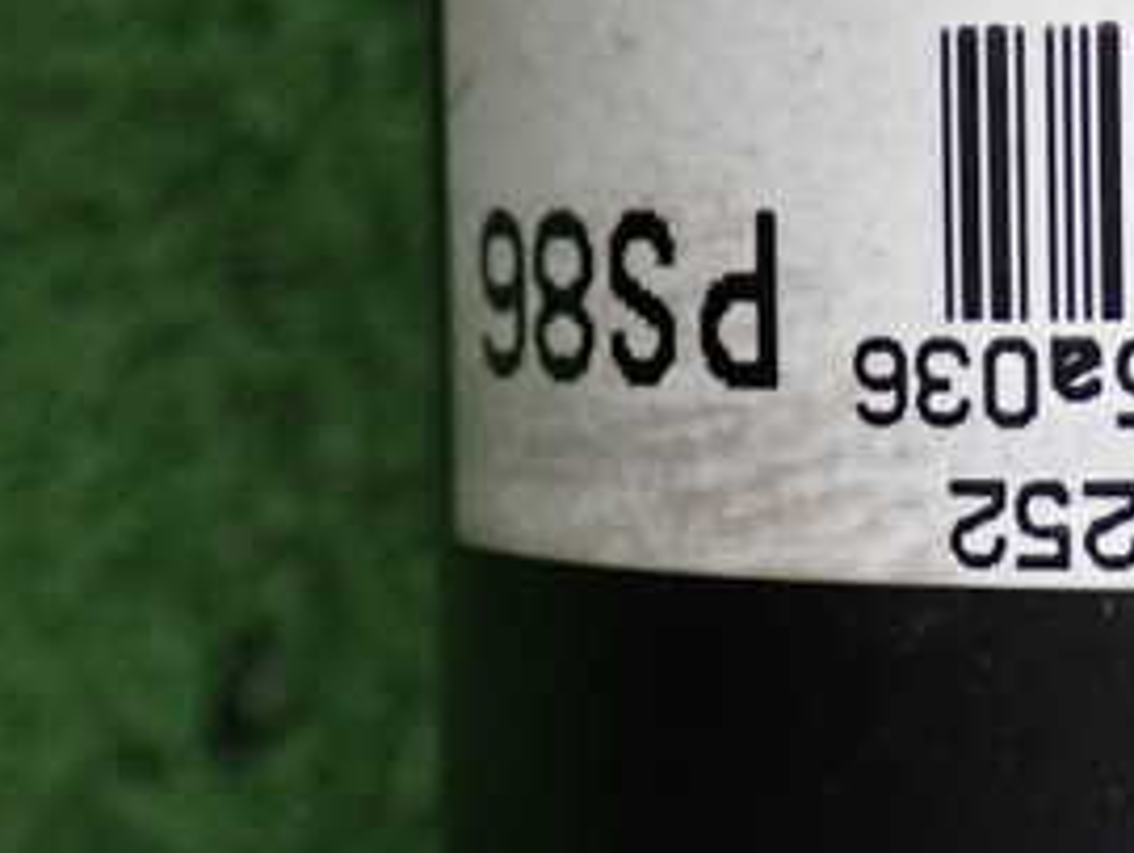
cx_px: 1210
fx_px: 5968
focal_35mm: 182
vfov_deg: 8.2
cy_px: 395
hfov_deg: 10.7
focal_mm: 14.62
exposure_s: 1/100
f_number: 4.3
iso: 320
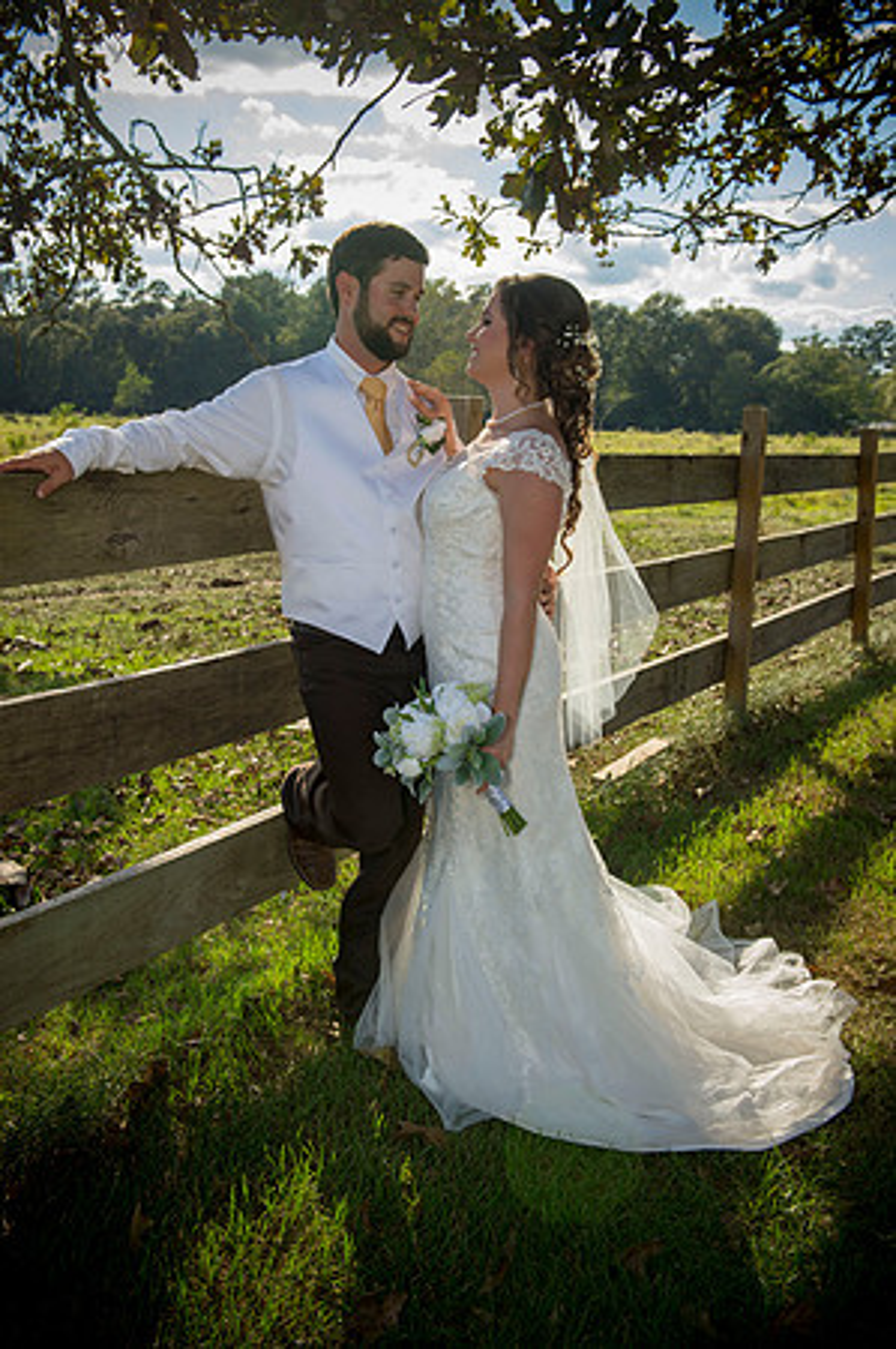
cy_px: 674
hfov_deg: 37.8
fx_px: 1310
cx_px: 448
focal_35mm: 35
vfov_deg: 54.5
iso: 200
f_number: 6.3
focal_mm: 35
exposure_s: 1/400
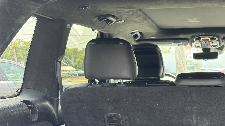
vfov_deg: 18.9
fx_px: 340
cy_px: 183
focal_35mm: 57
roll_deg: -0.5
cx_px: 202
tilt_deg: -21.1
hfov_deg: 34.6
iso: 125
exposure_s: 1/121
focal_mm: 6.76
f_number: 1.78
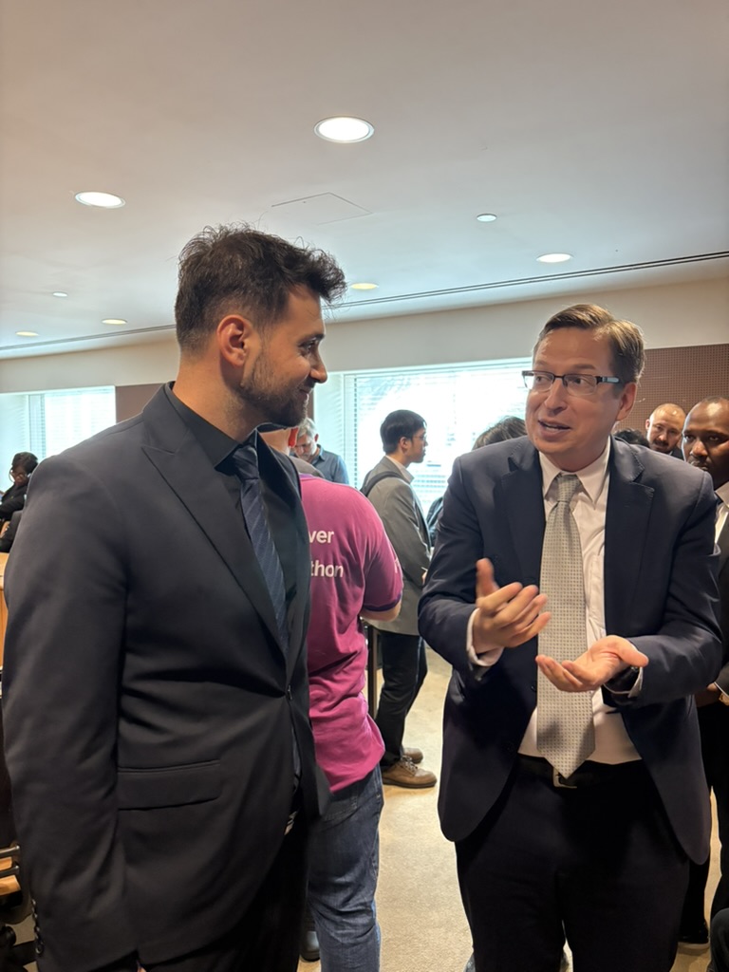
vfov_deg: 67.3
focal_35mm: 26
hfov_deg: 53.1
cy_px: 486
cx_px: 364
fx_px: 730
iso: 320
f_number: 1.6
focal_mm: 5.96
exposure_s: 1/60
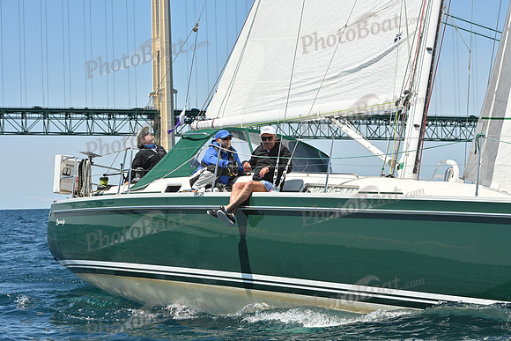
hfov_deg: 20.4
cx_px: 256
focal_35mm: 100
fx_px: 1420
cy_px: 170
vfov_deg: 13.7
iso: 320
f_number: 9
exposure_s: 1/1000
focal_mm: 100
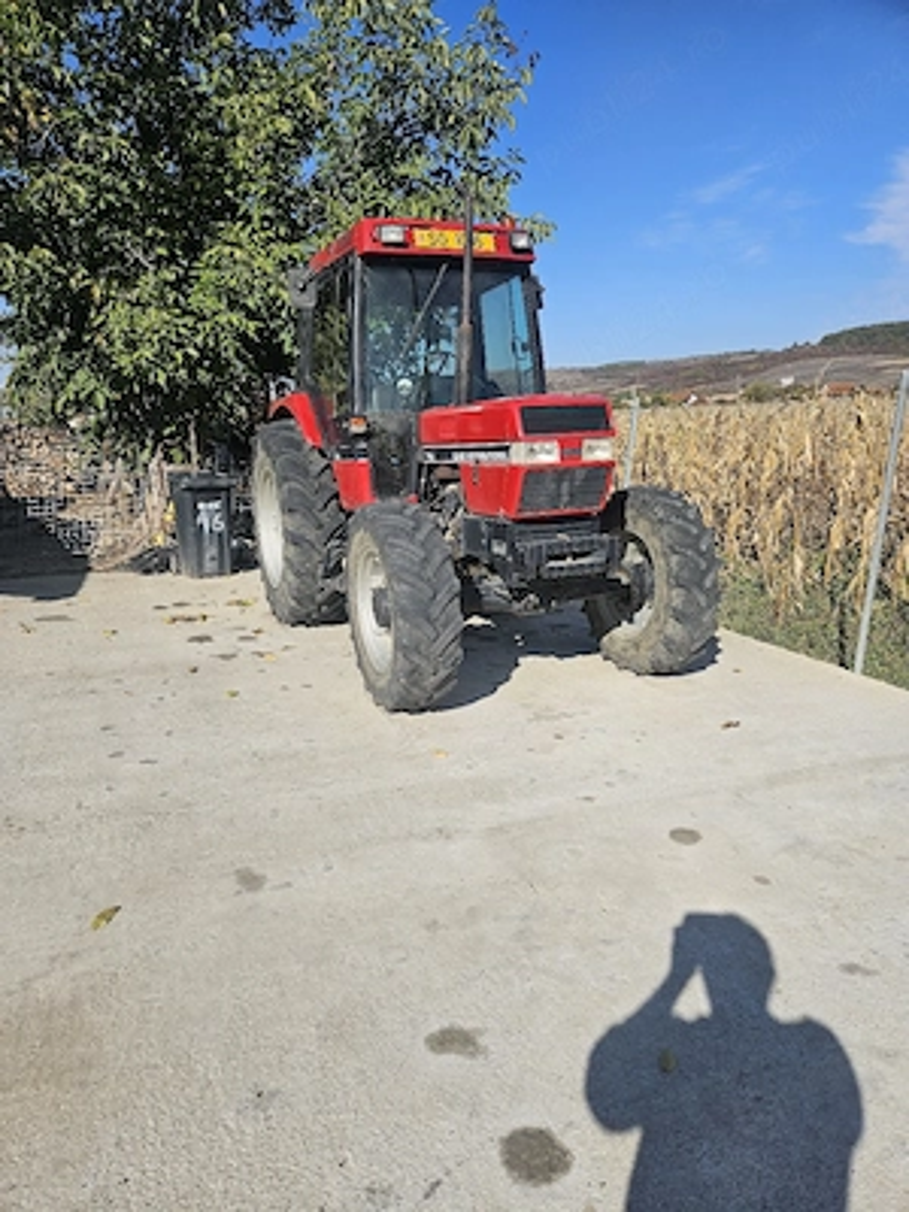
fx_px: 805
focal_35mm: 23
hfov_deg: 58.9
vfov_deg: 73.9
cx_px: 454
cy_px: 606
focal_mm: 5.4
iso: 25
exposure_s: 1/3333
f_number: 1.8
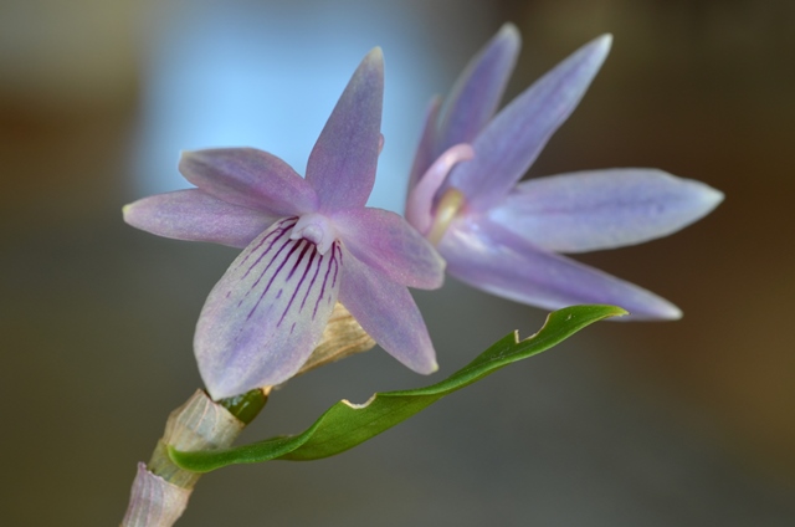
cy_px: 264
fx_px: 2975
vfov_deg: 10.1
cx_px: 398
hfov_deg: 15.2
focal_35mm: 135
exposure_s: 1/5
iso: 250
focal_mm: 90
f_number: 14
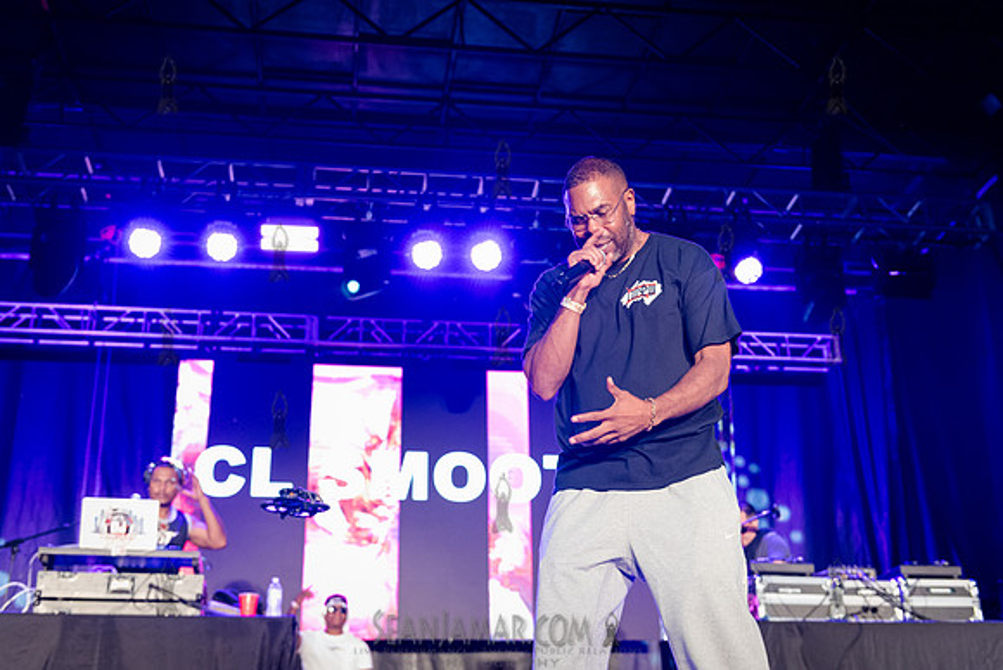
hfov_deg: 45.9
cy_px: 335
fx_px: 1184
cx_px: 502
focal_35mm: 42
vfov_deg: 31.6
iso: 5000
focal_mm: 42
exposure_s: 1/400
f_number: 3.5
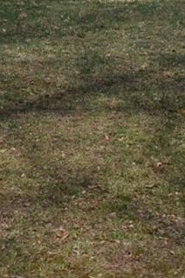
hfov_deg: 7.0
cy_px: -12
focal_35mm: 193
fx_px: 1488
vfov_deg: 10.6
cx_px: 257
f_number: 8
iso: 360
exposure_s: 1/2000
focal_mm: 40
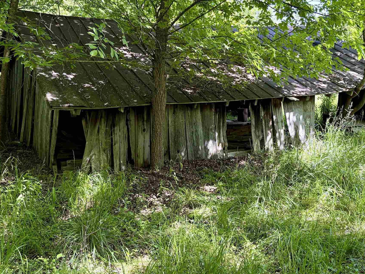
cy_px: 119
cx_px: 186
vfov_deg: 36.8
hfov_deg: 47.9
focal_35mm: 39
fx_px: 411
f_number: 1.6
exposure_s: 1/178
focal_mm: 5.96
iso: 64
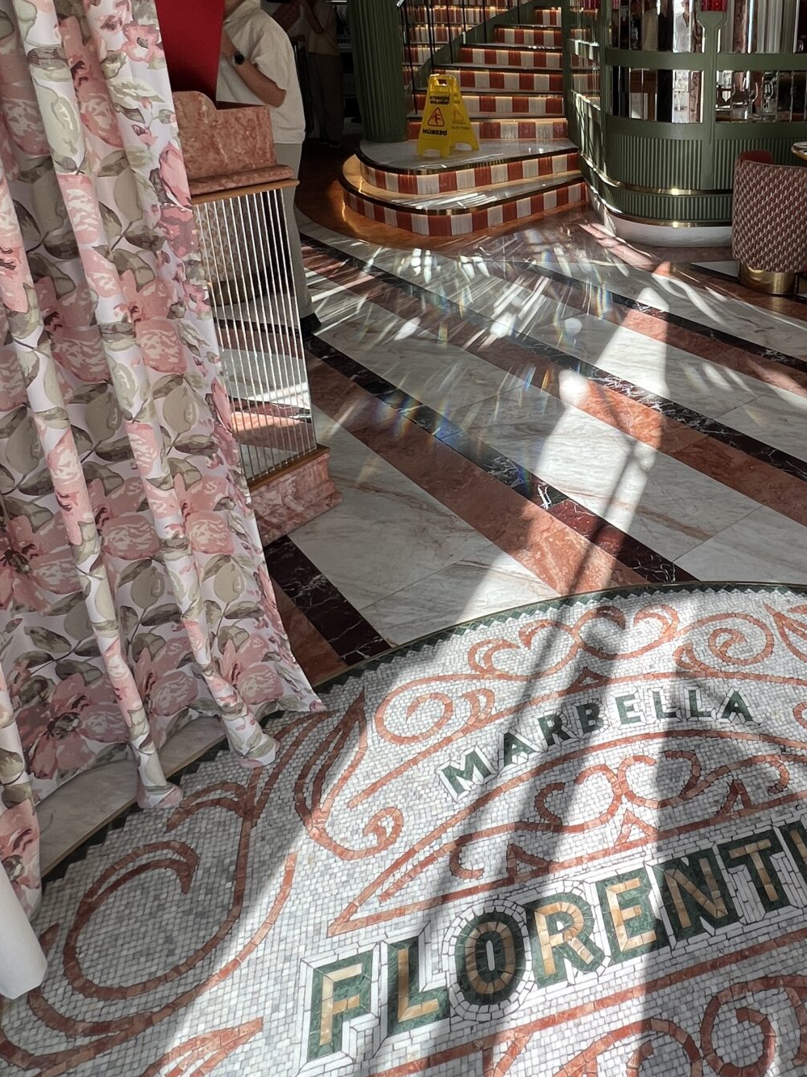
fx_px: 777
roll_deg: -1.2
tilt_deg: -19.6
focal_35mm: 25
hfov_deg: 50.7
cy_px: 309
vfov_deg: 66.3
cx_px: 670
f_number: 1.8
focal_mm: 1.57
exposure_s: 1/201
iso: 32
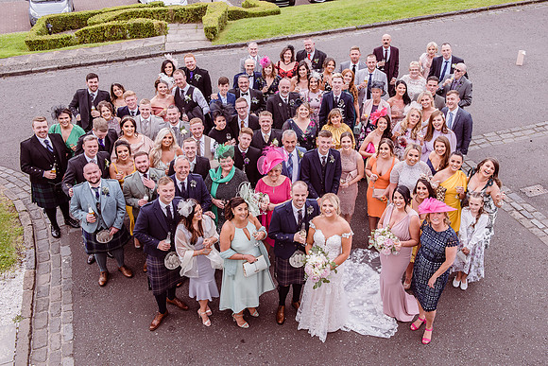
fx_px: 573
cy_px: 176
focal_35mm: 38
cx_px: 294
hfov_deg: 51.1
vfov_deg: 35.4
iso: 400
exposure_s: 1/250
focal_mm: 35
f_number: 8
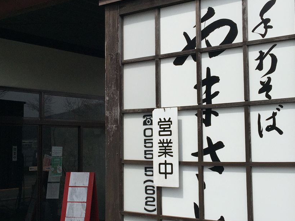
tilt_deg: +5.0
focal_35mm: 58
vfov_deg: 25.2
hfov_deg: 33.2
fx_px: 494
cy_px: 110
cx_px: 144
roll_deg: +0.3
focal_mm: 4.15
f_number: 2.2
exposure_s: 1/4405
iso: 32
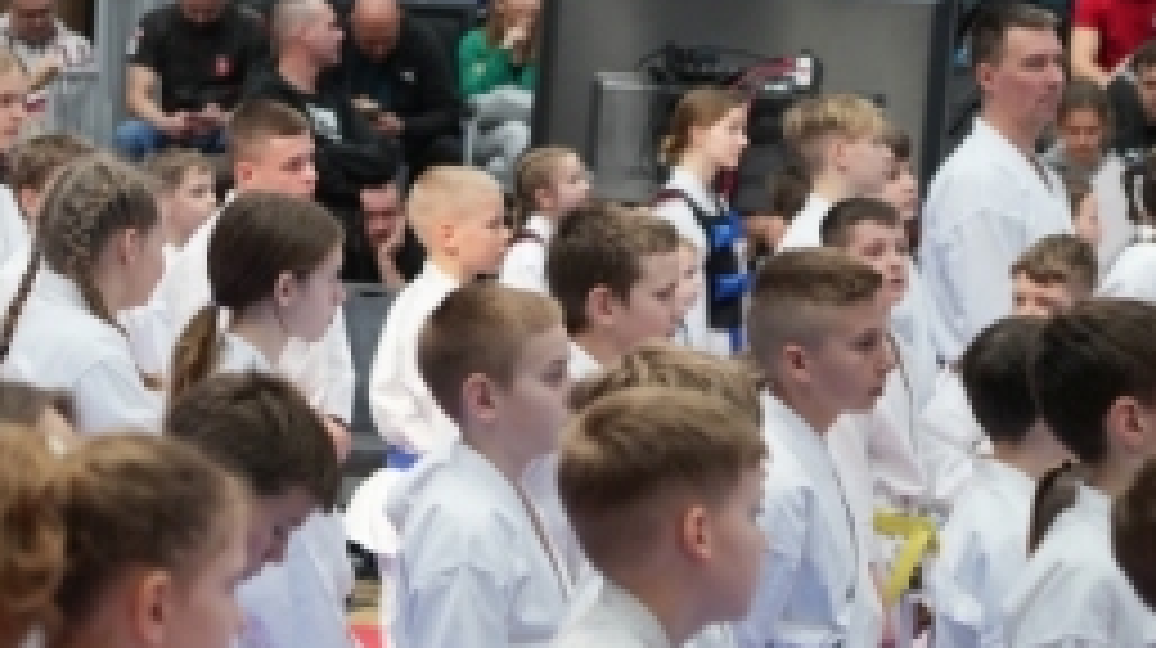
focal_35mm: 235
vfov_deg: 5.2
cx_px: -504
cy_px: 142
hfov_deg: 9.0
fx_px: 7197
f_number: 4
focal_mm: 72
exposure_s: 1/250
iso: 800
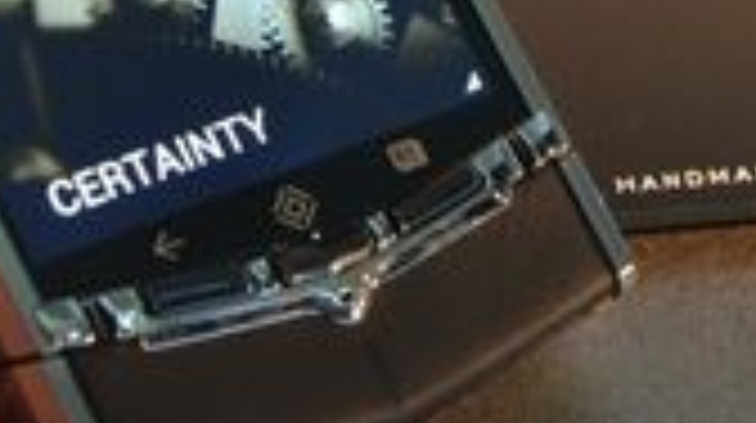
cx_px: 405
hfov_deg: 11.0
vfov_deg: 6.1
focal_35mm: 196
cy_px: -169
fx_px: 3924
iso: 1600
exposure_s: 1/8
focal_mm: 42
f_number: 8
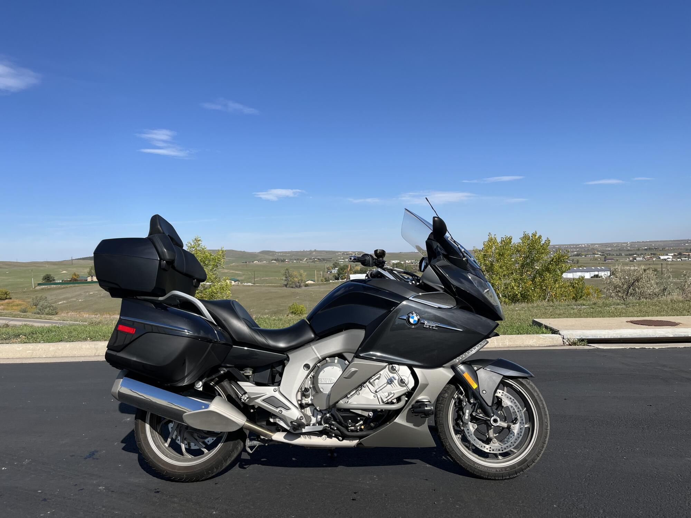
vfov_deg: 53.1
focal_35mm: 26
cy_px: 259
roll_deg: +1.8
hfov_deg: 67.3
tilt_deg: -0.1
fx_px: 519
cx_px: 346
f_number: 1.6
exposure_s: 1/4484
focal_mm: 5.1
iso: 50
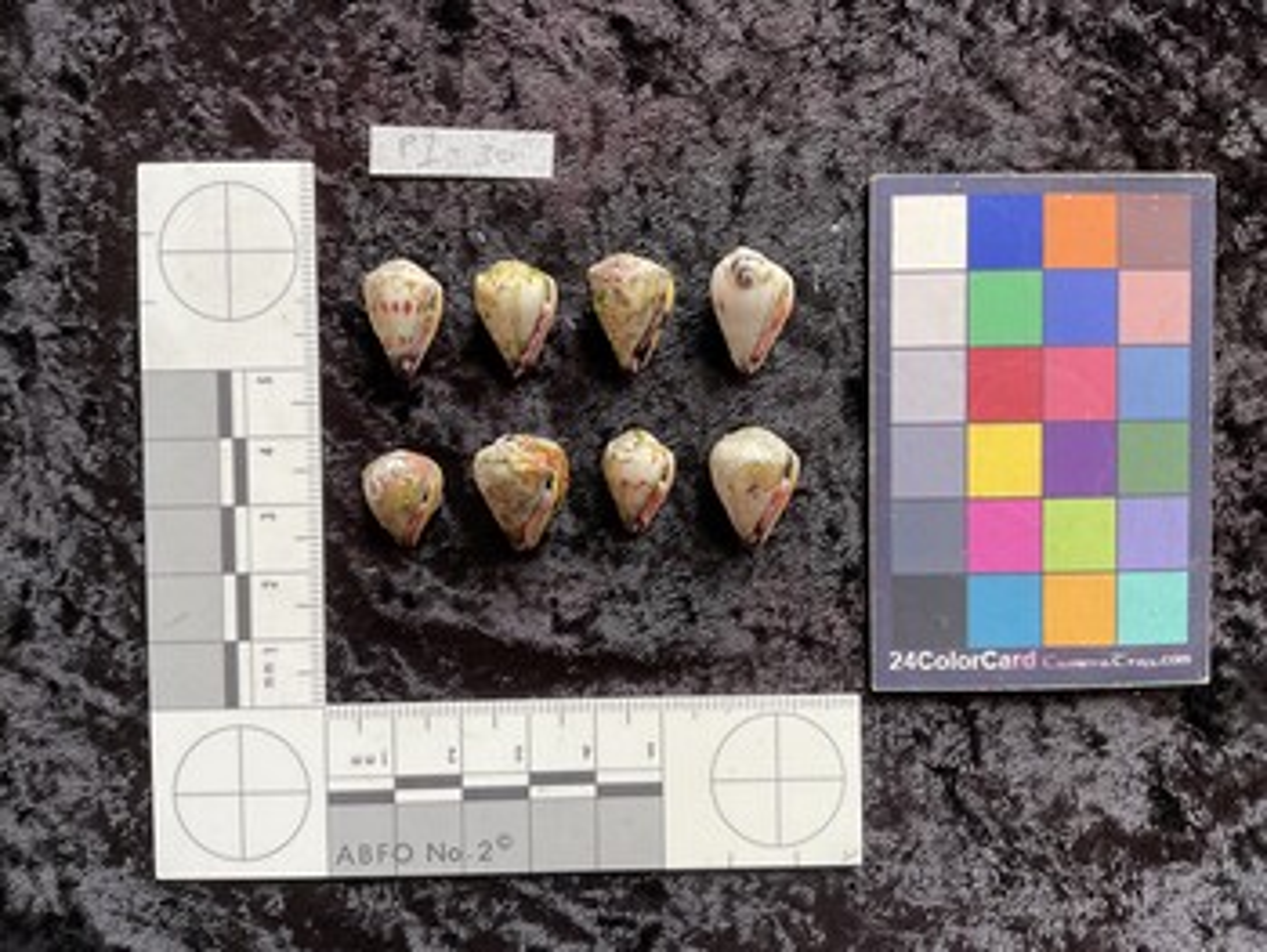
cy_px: 476
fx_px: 1062
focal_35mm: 29
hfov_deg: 61.6
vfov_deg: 48.3
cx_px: 634
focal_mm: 3
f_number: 1.8
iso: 64
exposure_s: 1/120
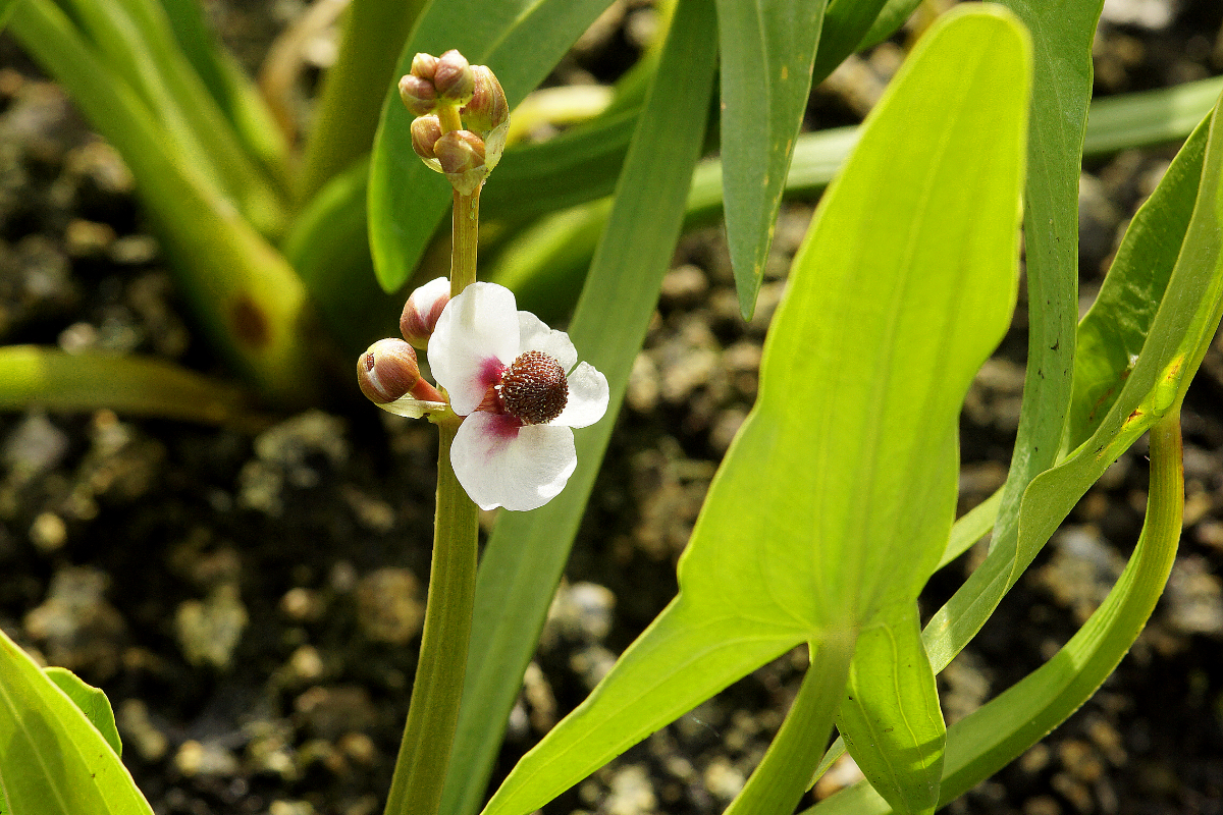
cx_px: 612
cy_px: 408
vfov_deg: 9.1
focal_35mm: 150
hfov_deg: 13.7
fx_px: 5095
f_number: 9
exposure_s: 1/160
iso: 320
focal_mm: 100
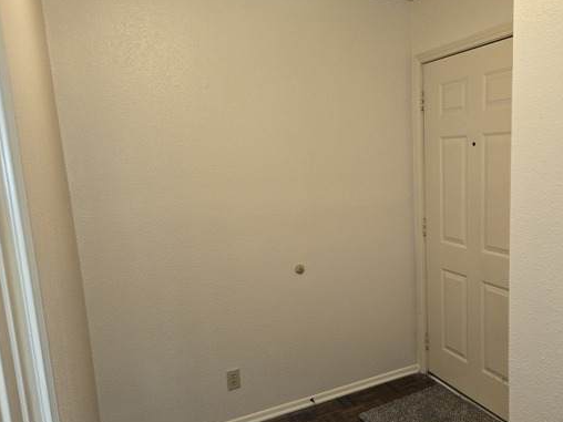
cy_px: 235
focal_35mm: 29
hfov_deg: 60.9
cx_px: 351
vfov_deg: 48.1
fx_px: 472
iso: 125
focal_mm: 5.4
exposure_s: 1/60
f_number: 1.8
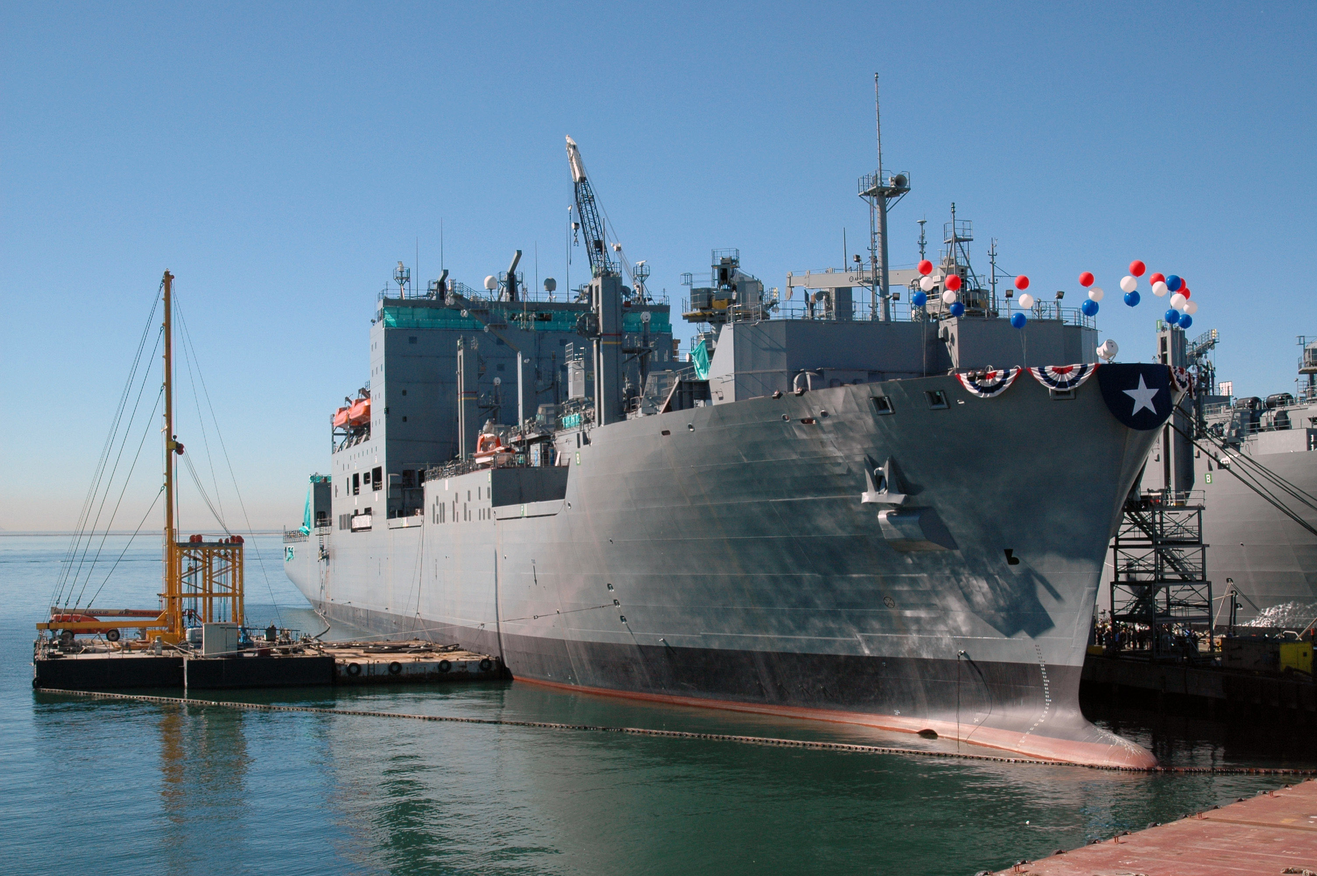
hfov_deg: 38.9
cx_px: 658
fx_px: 1864
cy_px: 438
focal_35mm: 51
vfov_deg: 26.4
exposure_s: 1/500
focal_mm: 34
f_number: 11
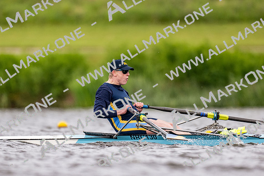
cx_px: 132
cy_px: 88
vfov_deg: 1.5
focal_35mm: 900
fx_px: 6596
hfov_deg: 2.3
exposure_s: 1/2500
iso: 900
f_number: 4
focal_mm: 600
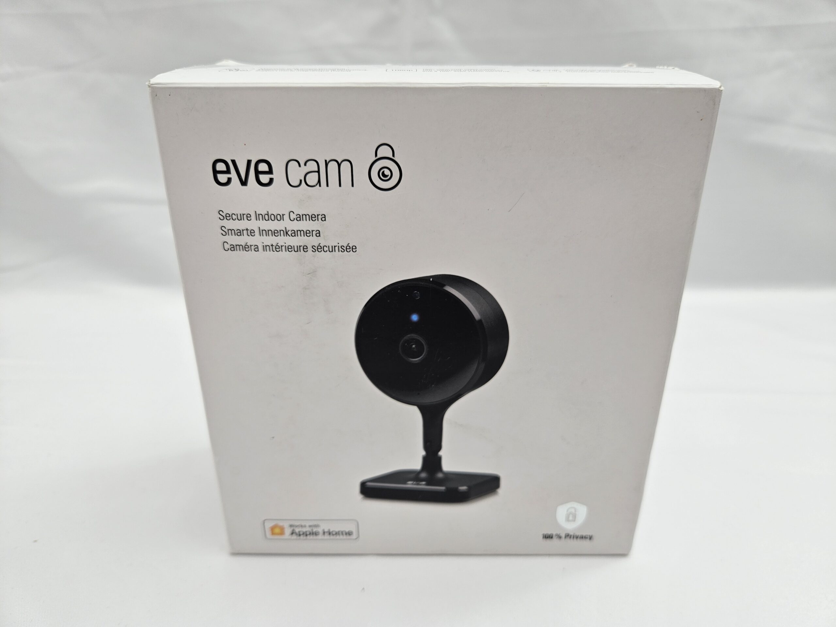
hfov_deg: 73.9
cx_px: 418
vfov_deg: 58.9
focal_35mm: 23
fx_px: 555
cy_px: 314
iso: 25
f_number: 1.8
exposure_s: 1/126
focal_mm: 5.4
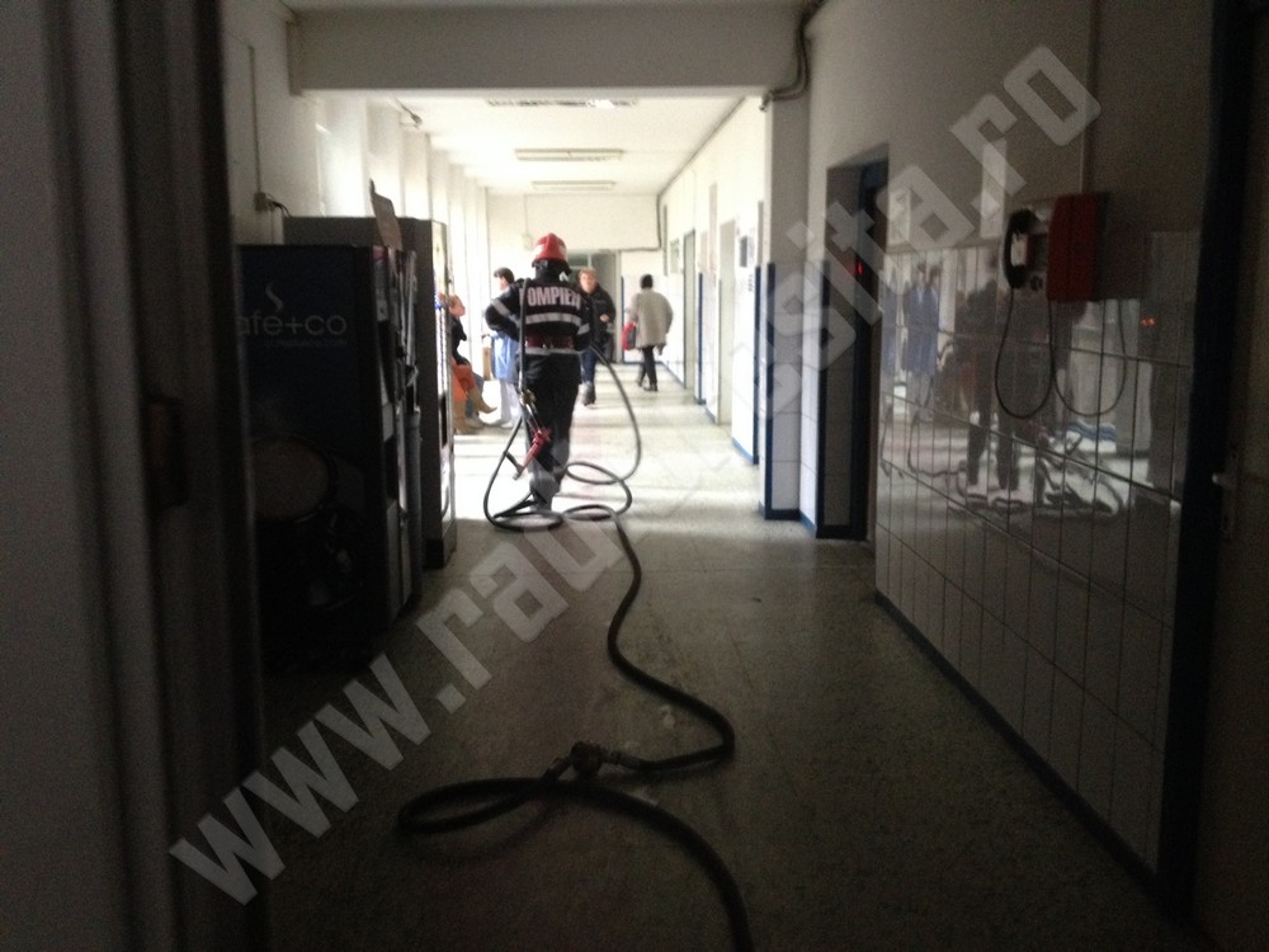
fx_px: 1283
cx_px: 634
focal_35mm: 35
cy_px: 476
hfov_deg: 52.6
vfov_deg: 40.7
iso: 400
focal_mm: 4.28
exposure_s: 1/15
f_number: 2.4
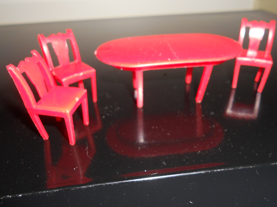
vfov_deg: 44.2
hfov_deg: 56.8
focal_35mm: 32
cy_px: 104
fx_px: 256
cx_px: 138
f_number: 8.8
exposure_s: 1/25
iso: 200
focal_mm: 5.8
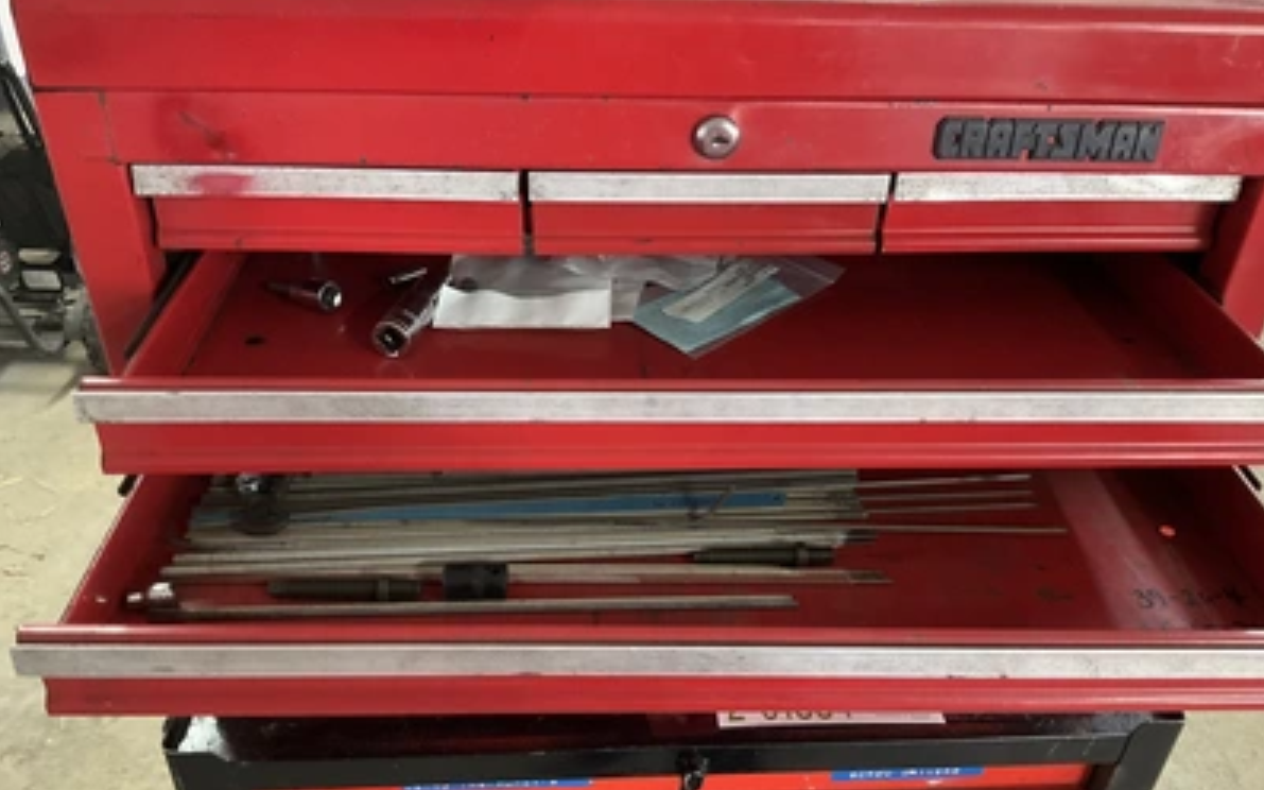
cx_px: 634
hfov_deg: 61.2
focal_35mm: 31
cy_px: 436
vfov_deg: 40.5
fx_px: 1068
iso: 320
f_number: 1.8
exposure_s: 1/30
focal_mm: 3
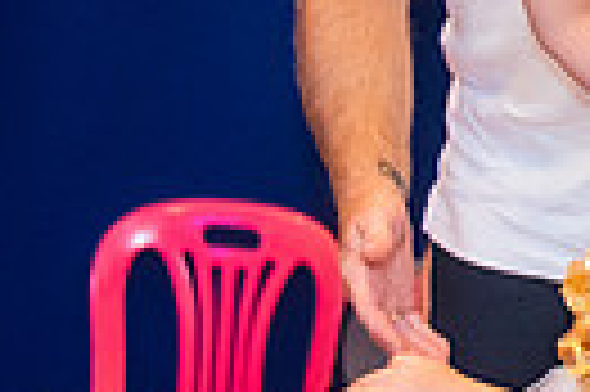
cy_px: 34
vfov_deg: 4.4
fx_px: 5091
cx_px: 923
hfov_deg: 6.5
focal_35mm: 311
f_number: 2.8
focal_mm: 70
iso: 3200
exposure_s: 1/200
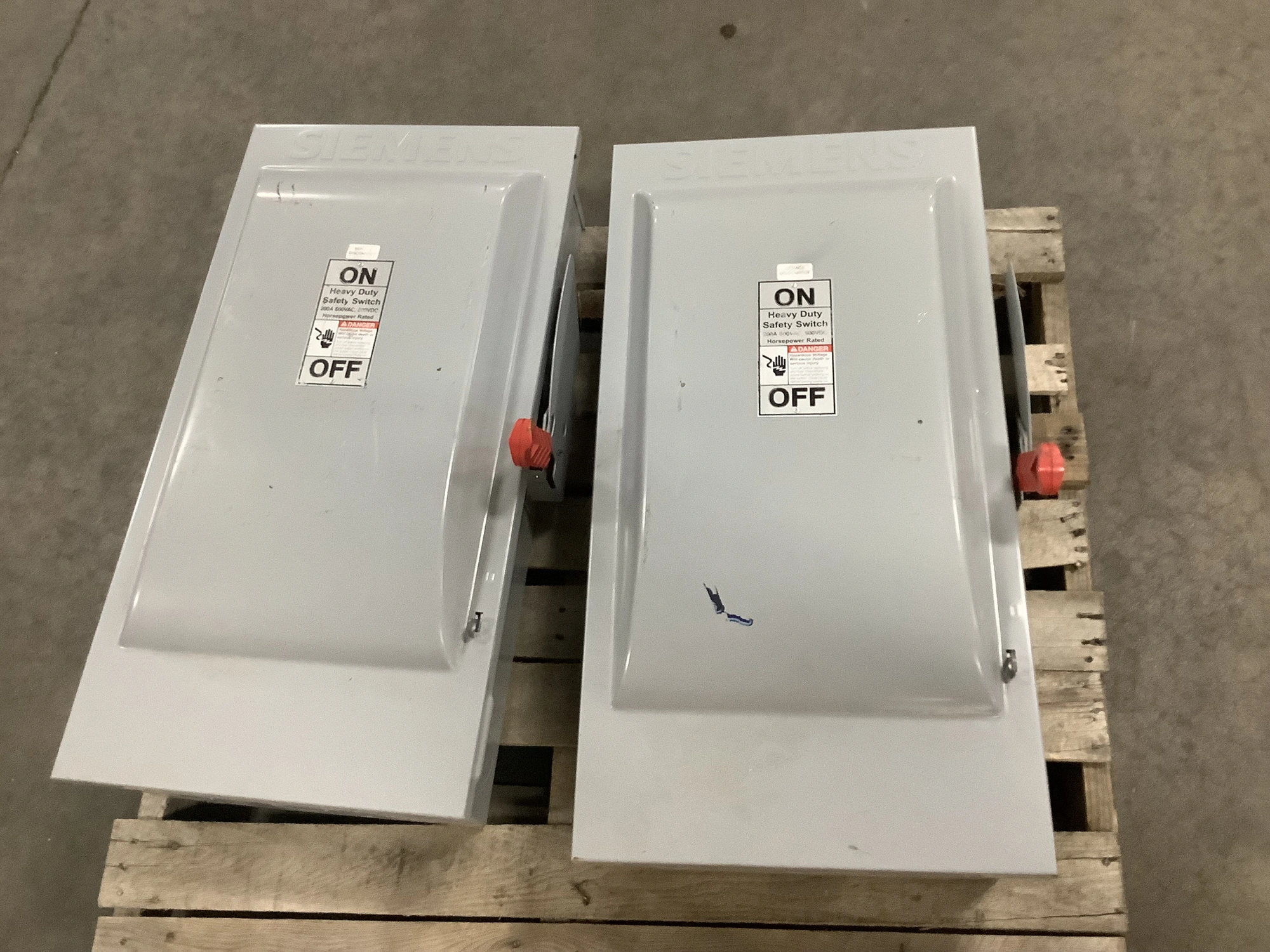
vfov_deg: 45.4
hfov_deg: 58.4
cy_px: 476
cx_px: 635
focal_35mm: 31
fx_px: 1137
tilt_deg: -63.8
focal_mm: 3.3
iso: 320
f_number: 2.4
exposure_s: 1/60
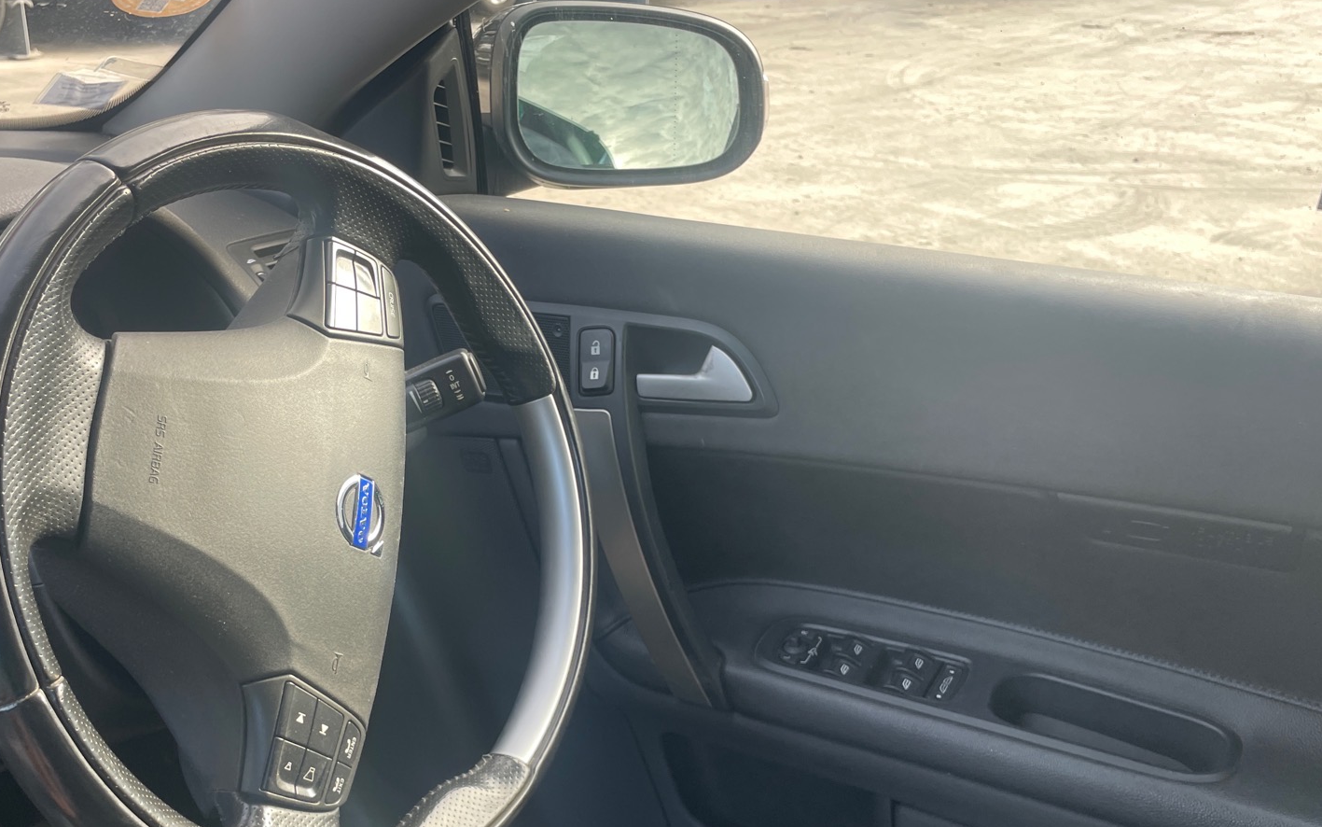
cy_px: 542
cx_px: 507
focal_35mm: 35
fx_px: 1261
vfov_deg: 36.0
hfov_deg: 54.8
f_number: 1.6
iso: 40
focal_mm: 4.2
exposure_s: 1/121
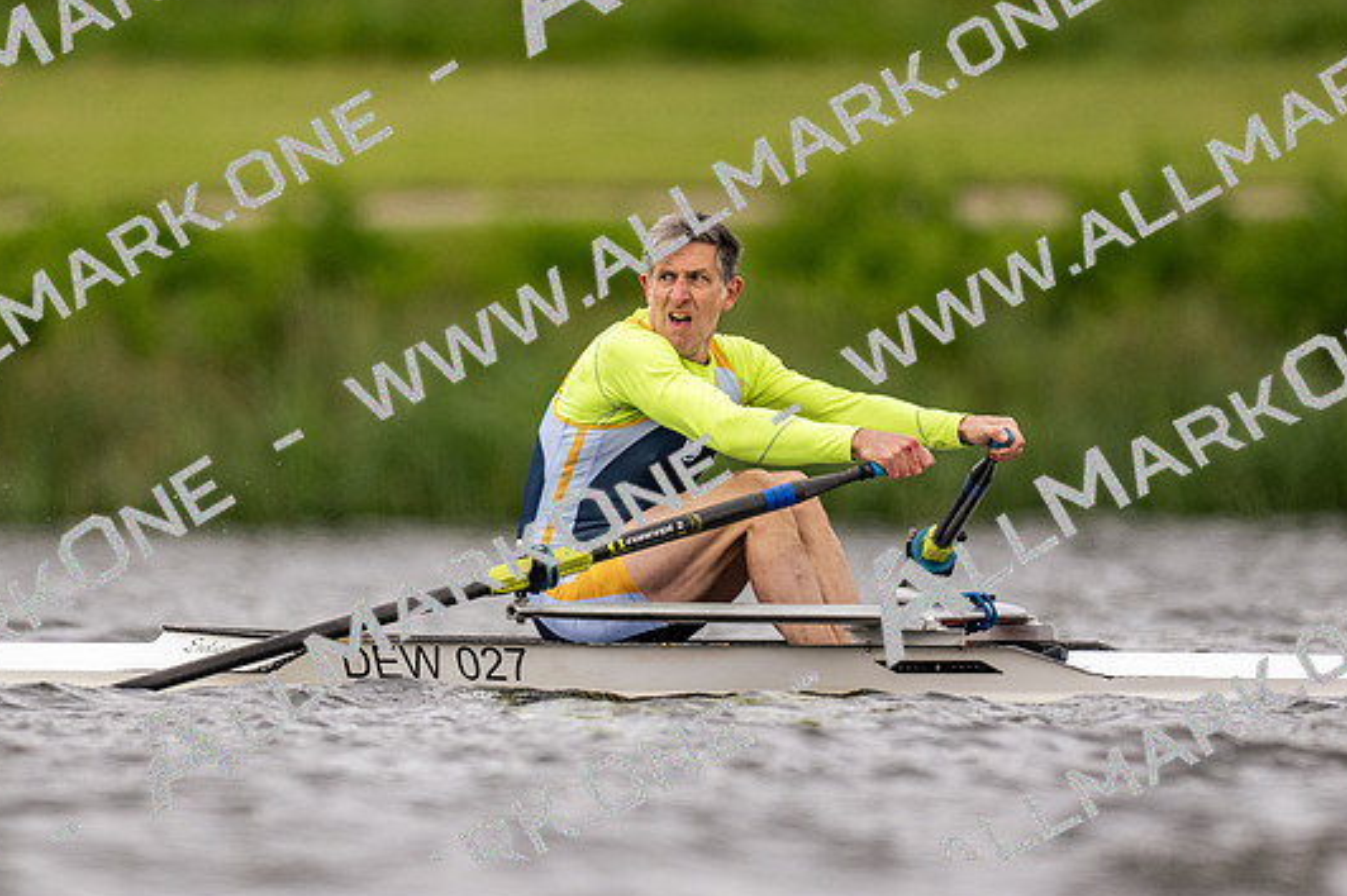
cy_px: 428
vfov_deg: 1.4
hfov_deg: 2.1
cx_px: 656
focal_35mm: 981
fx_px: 36682
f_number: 4
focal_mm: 600
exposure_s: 1/2500
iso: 640
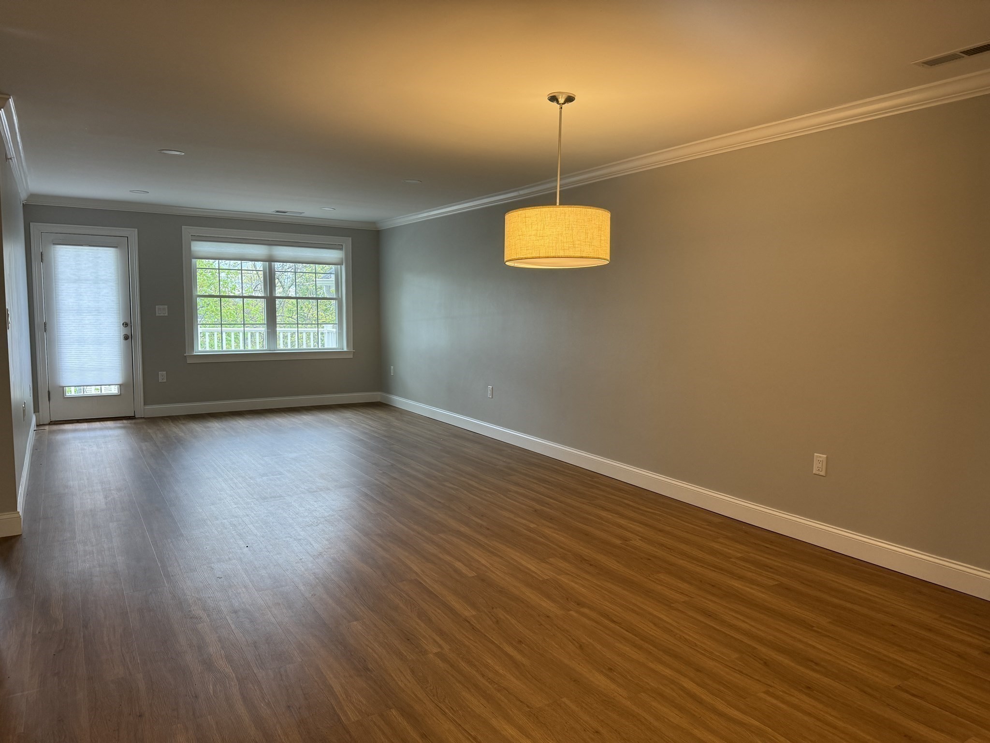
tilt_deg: -6.0
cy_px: 372
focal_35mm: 24
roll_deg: +0.1
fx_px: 686
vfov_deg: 56.8
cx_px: 495
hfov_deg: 71.6
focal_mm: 6.76
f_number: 1.78
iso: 160
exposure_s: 1/120
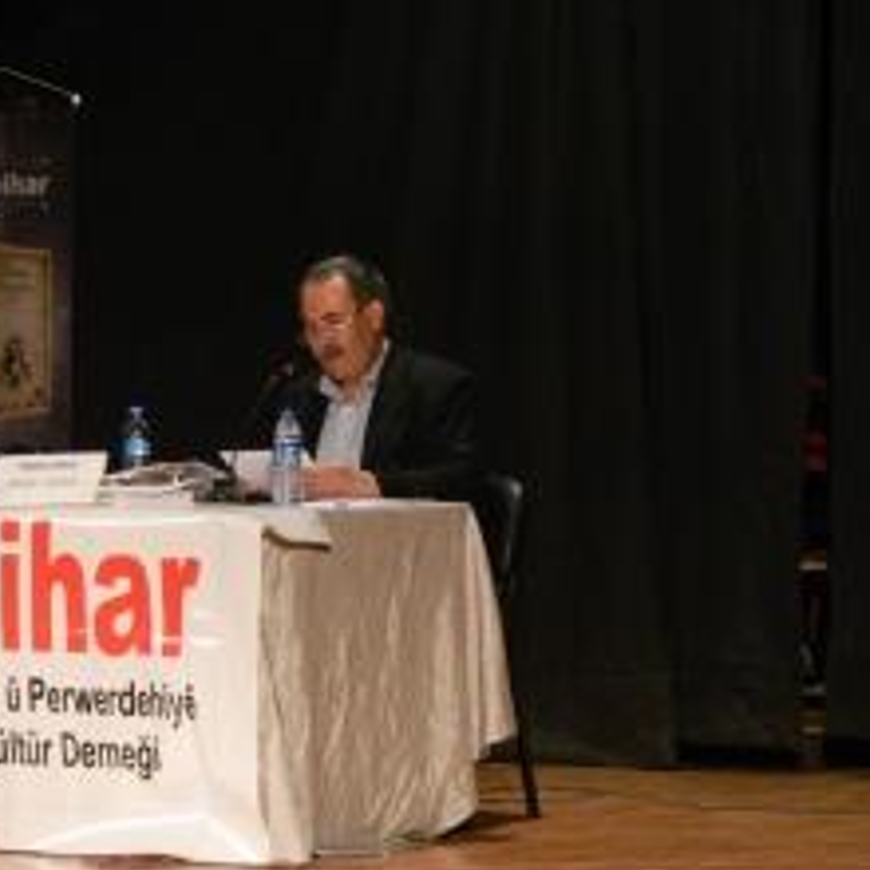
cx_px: 257
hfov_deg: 9.4
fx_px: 5260
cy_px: 534
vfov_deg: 9.5
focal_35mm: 185
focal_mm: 18.6
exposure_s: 1/15
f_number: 4.5
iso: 400
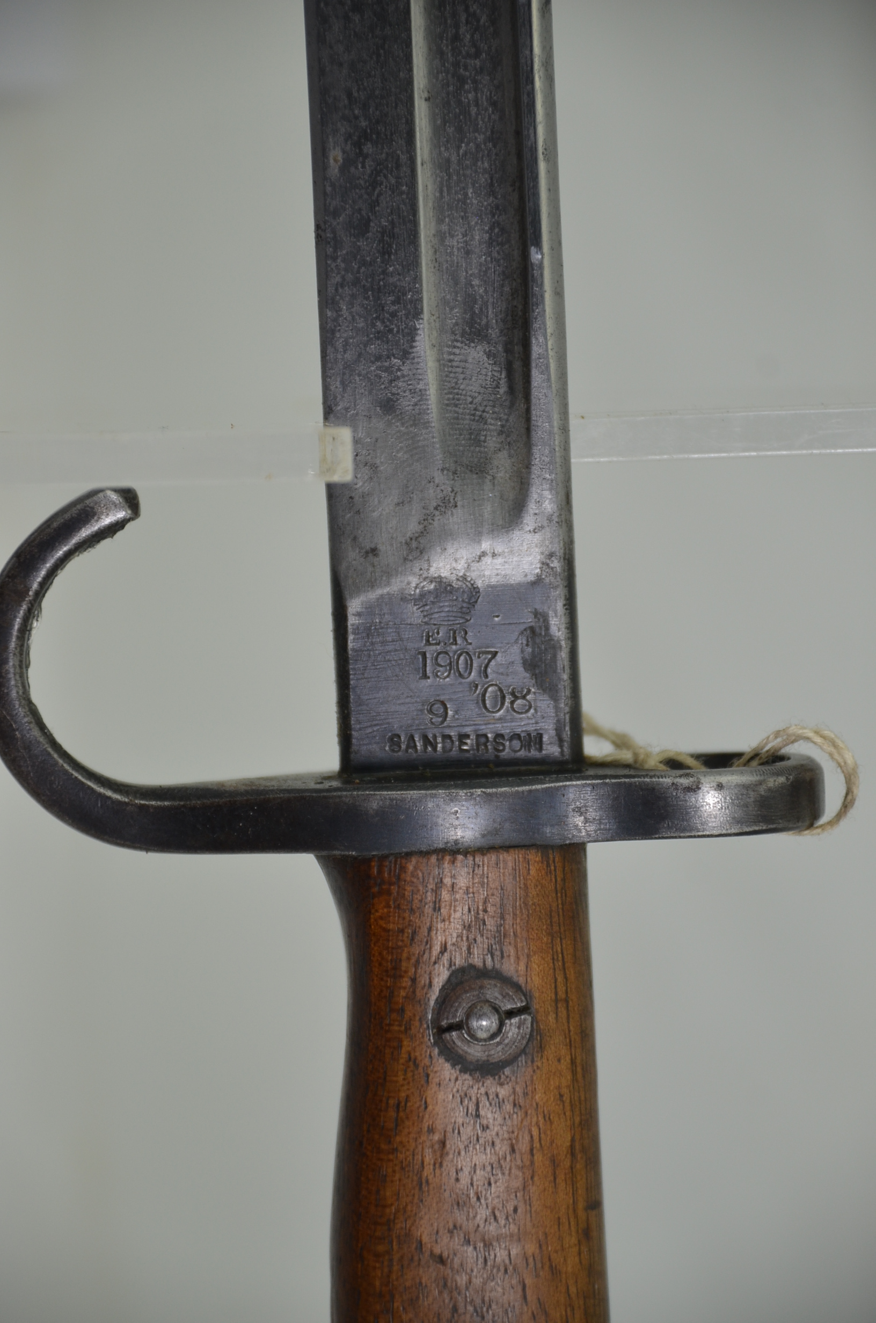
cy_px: 662
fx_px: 7424
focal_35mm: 202
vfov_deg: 10.2
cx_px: 438
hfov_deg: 6.8
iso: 400
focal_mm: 135
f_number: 5.6
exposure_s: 1/250
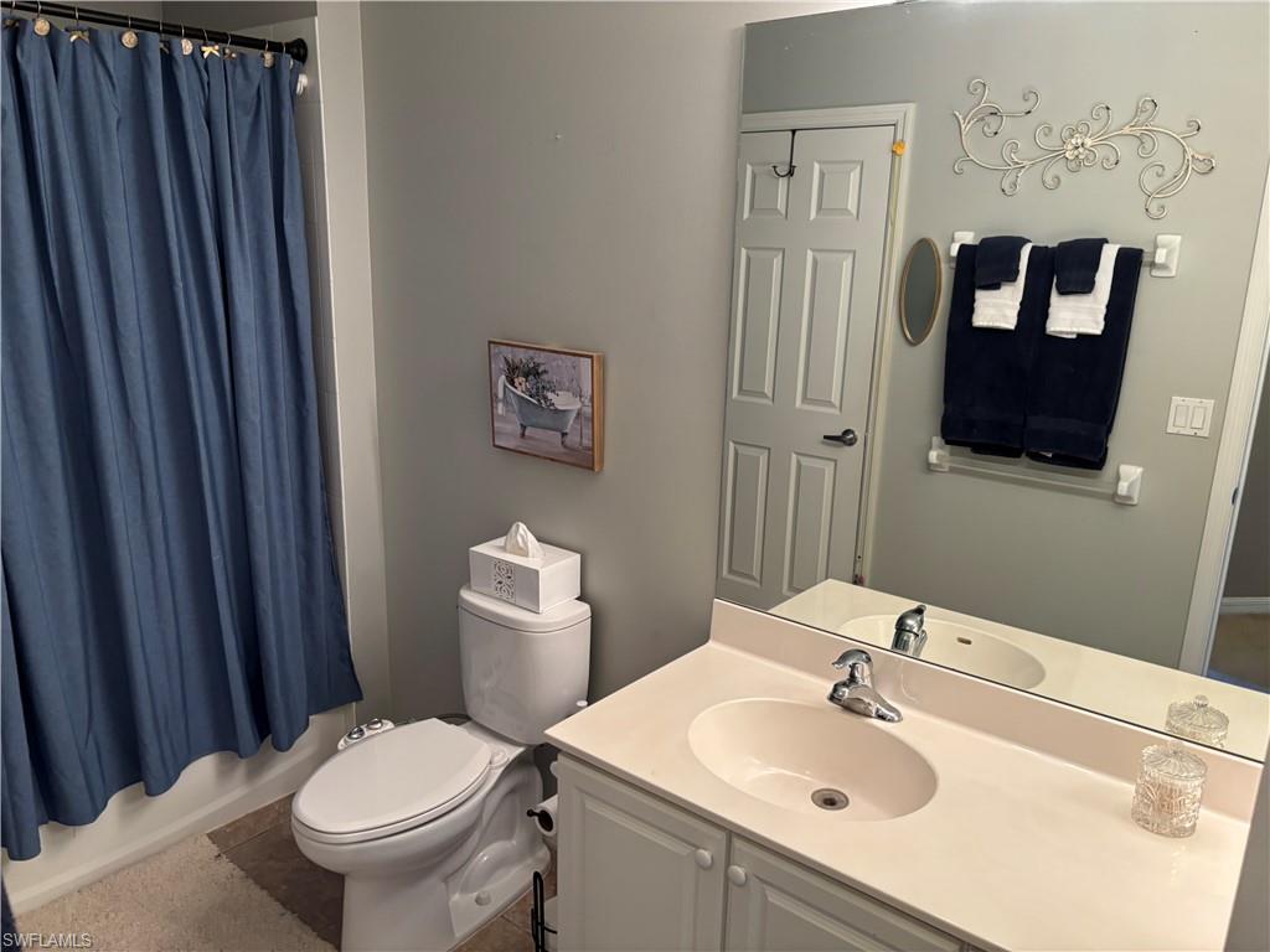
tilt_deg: -14.6
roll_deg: -1.4
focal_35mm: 26
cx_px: 635
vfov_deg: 53.1
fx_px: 954
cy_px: 476
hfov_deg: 67.3
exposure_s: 1/60
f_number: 1.6
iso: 200
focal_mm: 5.96
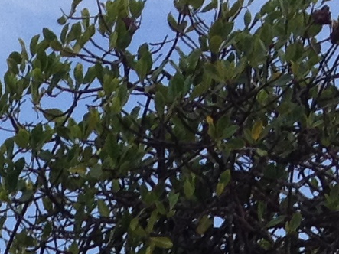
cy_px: 850
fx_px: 2526
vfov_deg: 5.3
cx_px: -153
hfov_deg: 7.6
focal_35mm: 258
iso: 64
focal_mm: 4.28
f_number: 2.4
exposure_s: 1/1783
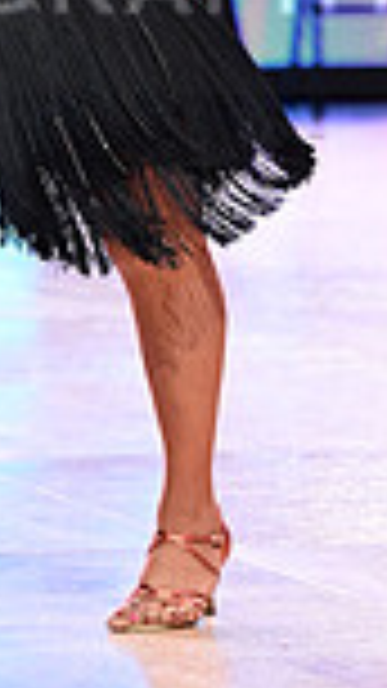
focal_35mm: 388
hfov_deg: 3.1
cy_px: -54
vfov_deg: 5.5
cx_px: -140
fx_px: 7082
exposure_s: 1/500
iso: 2000
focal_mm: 98
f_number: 2.8
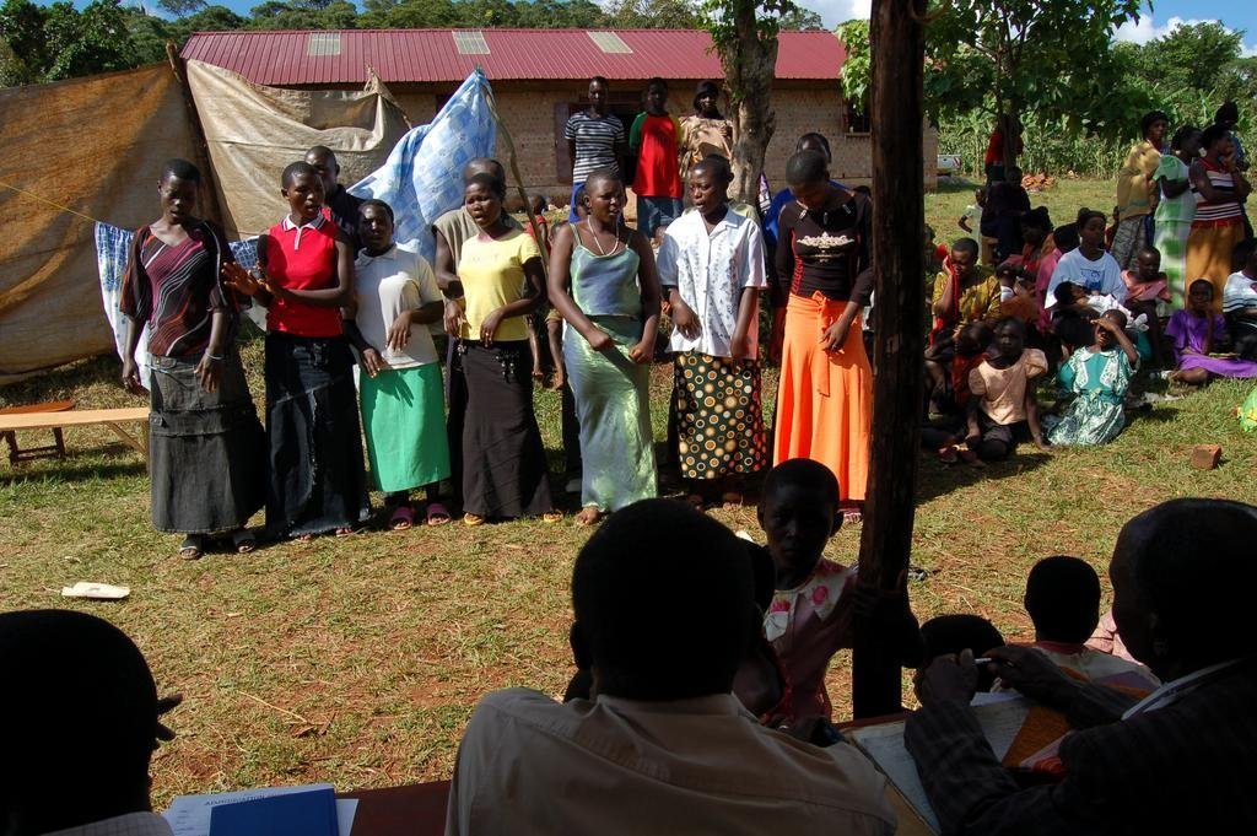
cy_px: 418
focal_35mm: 27
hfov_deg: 67.4
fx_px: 942
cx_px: 628
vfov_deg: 47.9
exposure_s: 1/320
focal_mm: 18
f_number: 9
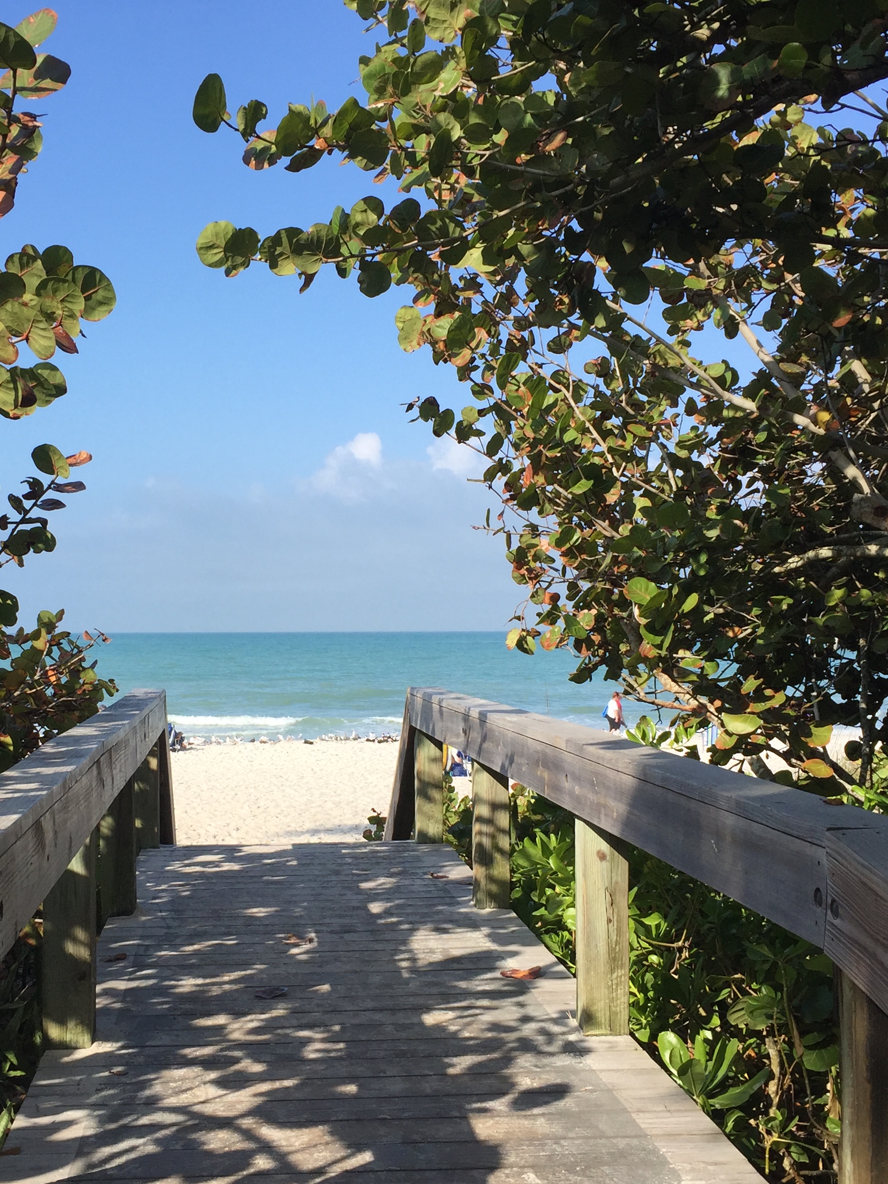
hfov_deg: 32.7
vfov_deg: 42.9
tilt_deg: +1.0
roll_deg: +0.8
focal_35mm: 44
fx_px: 1505
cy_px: 646
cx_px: 323
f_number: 2.2
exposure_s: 1/1522
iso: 32
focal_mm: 4.15
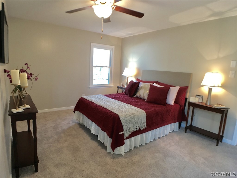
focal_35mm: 29
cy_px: 89
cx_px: 118
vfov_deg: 48.2
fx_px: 199
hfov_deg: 61.7
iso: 100
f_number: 2.2
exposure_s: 1/30
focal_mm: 4.15
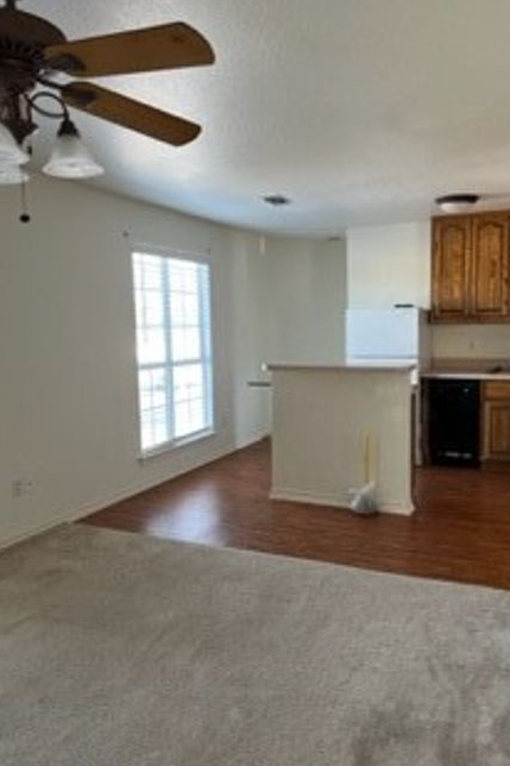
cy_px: 381
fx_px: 595
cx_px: 289
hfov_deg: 46.3
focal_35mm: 28
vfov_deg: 65.5
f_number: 1.5
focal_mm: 5.7
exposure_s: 1/121
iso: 125
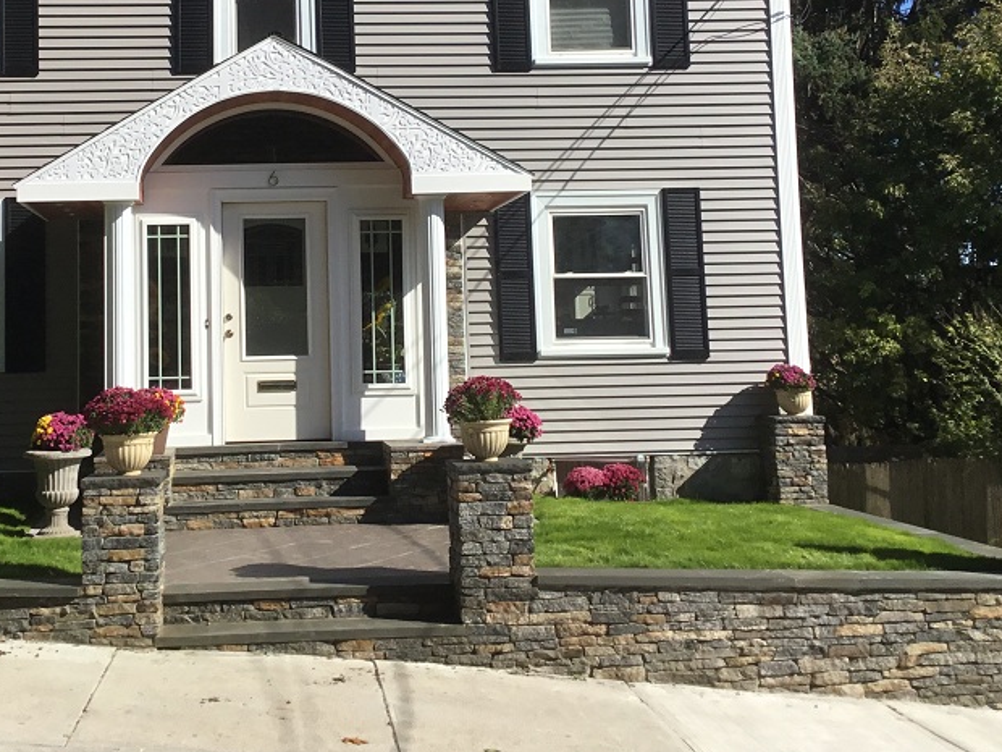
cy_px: 186
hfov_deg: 37.7
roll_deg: +0.8
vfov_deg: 28.7
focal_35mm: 50
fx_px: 1447
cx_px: 322
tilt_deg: +6.2
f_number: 2.4
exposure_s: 1/1664
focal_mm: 3.3
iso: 25
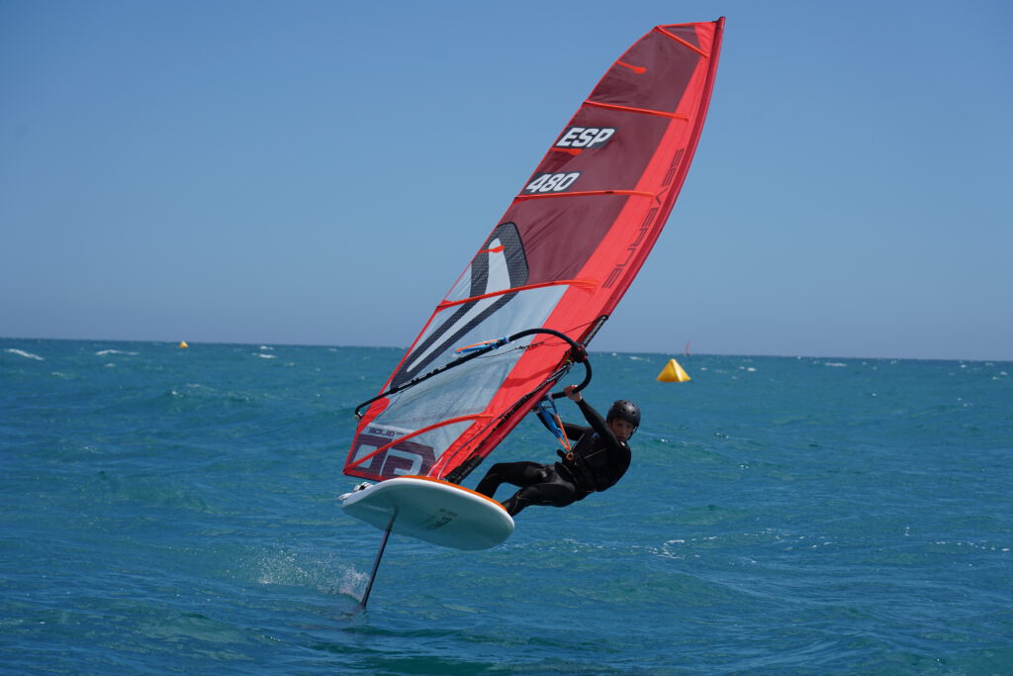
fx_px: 2955
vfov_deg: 13.0
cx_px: 506
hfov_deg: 19.5
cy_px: 338
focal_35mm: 105
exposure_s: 1/1000
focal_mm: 105
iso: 100
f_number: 5.6
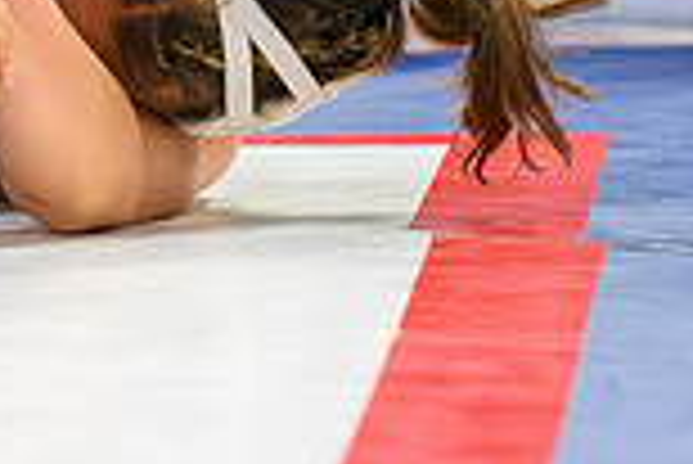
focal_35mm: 704
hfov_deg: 2.9
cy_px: 145
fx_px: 13564
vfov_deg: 2.0
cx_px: 3
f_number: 3.2
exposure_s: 1/800
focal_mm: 125
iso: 12800
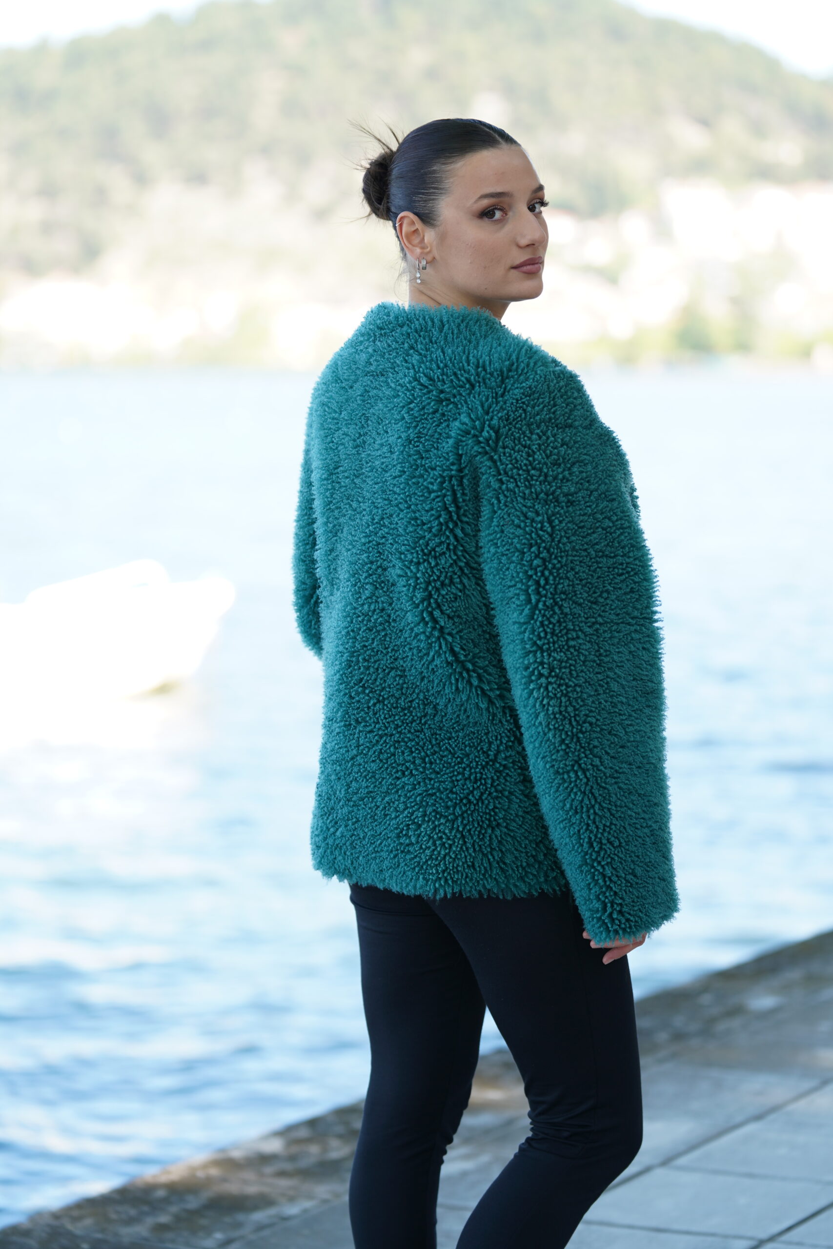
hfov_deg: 15.2
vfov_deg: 22.6
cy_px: 624
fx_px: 3123
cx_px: 416
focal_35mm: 90
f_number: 2.8
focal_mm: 90
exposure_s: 1/250
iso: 160
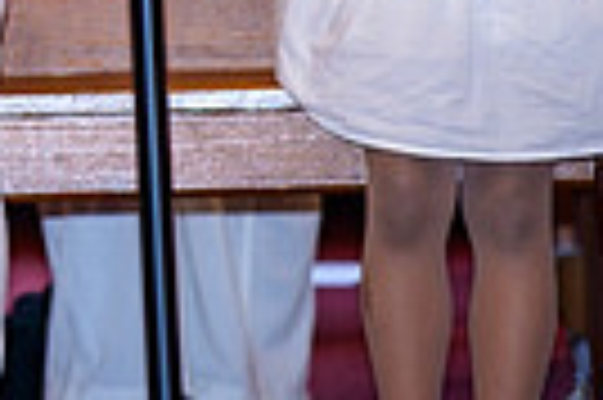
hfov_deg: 4.5
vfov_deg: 3.0
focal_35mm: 455
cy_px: -456
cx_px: -608
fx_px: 7612
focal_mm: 105
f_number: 1.4
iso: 125
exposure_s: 1/100
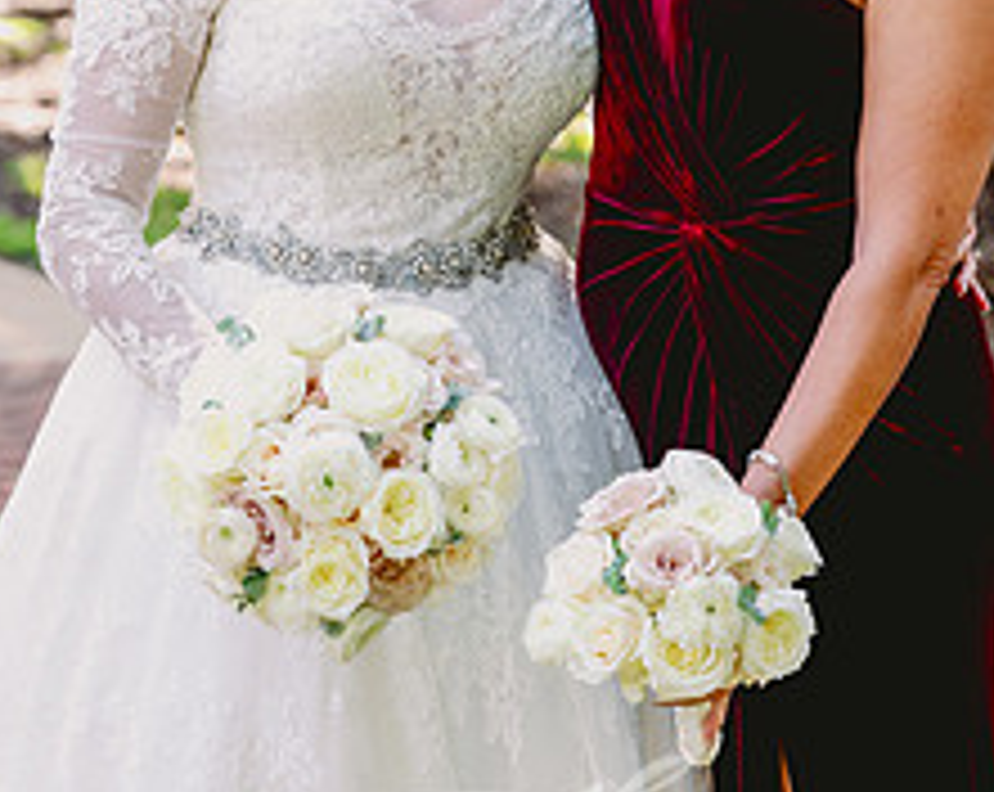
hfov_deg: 14.4
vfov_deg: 11.4
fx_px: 3935
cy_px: 58
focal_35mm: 134
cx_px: 558
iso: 400
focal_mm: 70
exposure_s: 1/320
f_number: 3.5
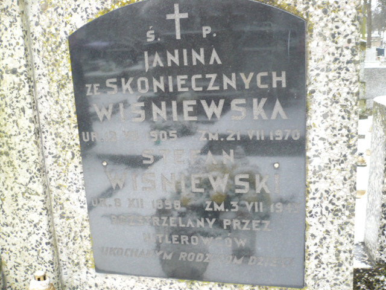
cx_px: 193
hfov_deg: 52.6
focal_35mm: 35
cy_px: 145
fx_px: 390
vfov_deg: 40.7
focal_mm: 5.8
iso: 200
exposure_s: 1/30
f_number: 2.8
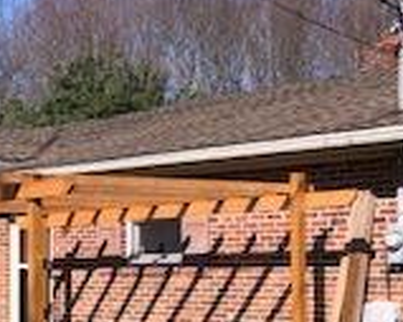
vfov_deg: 14.0
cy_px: 221
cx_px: -312
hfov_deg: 15.2
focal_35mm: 110
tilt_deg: +1.8
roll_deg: -1.1
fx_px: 1311
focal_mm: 3.99
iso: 20
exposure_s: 1/2404
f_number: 1.8
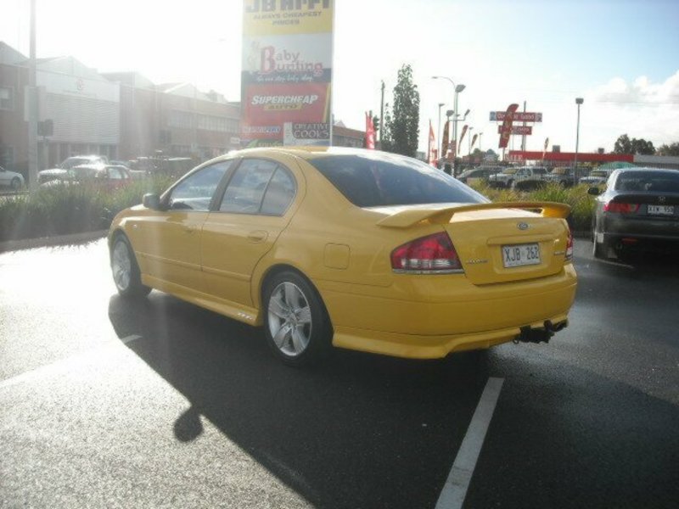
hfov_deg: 52.6
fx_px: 687
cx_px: 340
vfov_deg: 40.7
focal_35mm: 35
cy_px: 254
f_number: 5.6
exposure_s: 1/201
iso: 64
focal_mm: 5.7
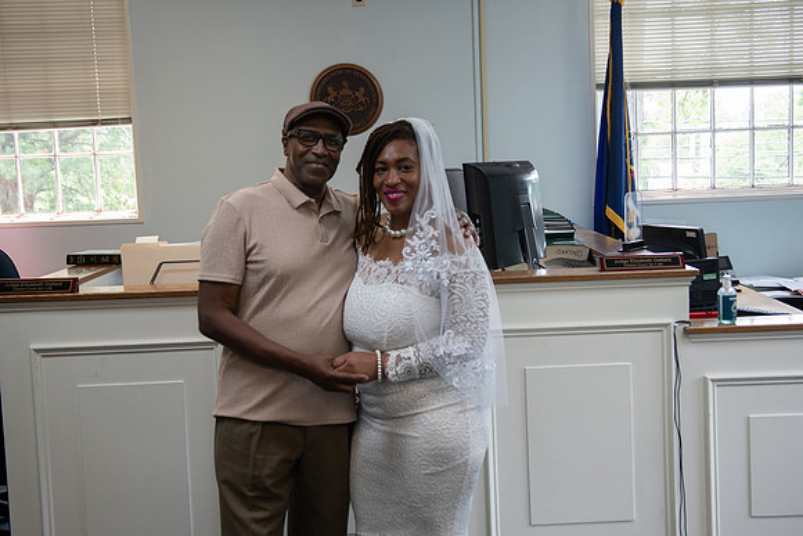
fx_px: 1093
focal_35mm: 49
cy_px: 268
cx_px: 402
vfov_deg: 27.5
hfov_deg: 40.3
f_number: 4.5
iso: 1250
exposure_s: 1/160
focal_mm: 47
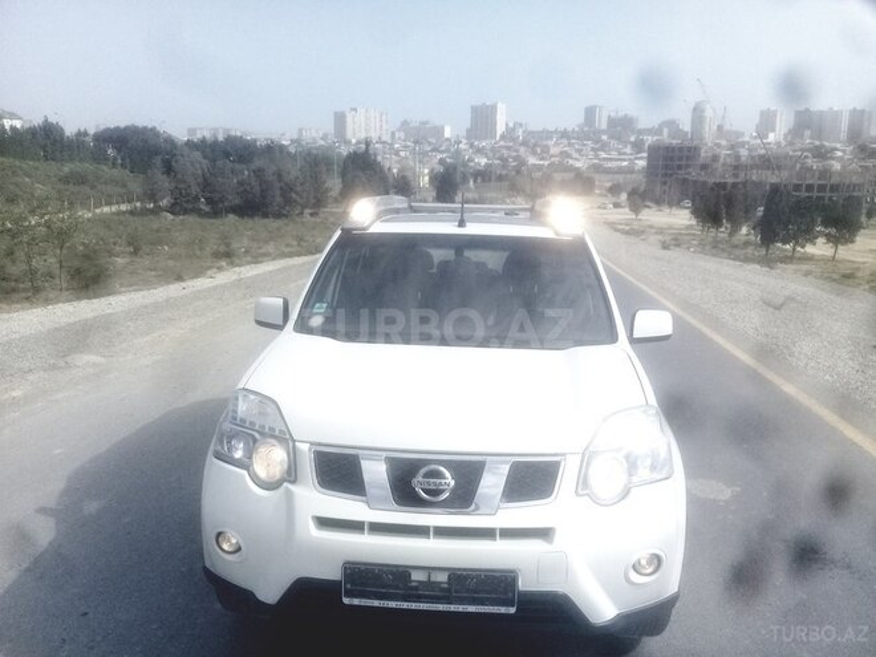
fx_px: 784
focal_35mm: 31
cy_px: 328
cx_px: 438
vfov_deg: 45.4
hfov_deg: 58.4
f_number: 2.2
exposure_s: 1/1835
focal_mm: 3.3
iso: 50
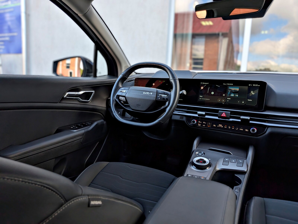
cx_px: 149
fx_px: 207
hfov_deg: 71.6
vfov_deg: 56.8
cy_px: 112
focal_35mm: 24
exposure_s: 1/98.1
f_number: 1.7
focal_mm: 4.53
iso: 30
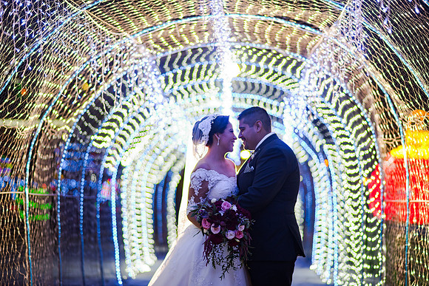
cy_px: 143
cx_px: 214
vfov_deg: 16.1
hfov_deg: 23.9
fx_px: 1013
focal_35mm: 85
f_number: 1.8
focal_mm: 85
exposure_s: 1/125
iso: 800
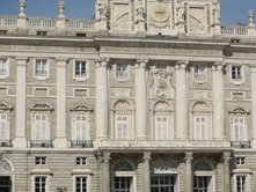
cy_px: 83
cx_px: 152
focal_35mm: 95
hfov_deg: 20.6
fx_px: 703
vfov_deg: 15.6
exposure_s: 1/1000
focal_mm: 4.6
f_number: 6.5
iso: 100
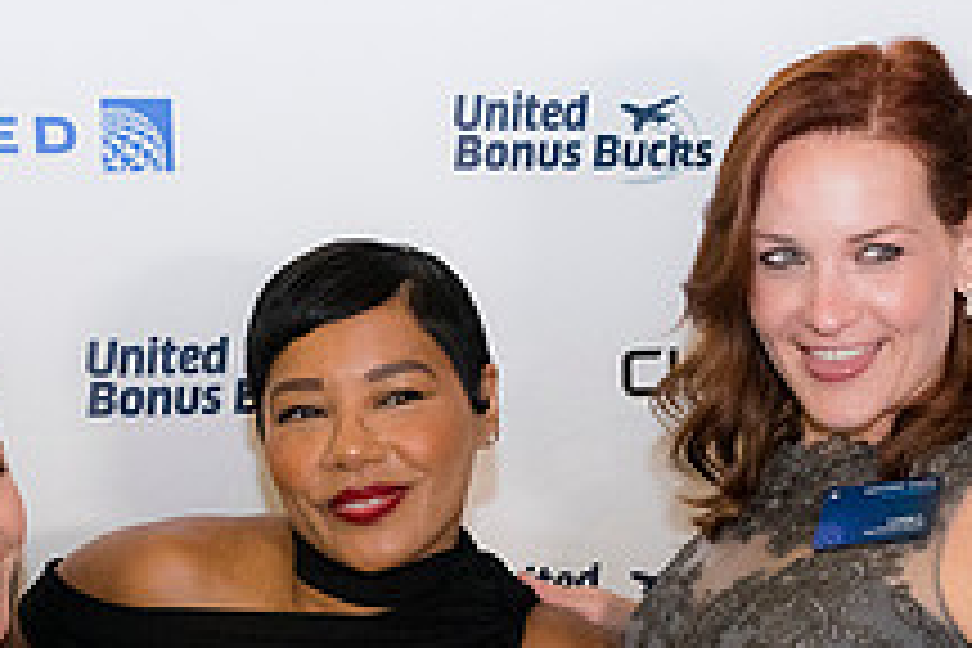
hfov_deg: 17.3
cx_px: 482
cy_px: 731
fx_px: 3186
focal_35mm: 118
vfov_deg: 11.4
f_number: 4
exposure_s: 1/80
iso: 2500
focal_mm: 44
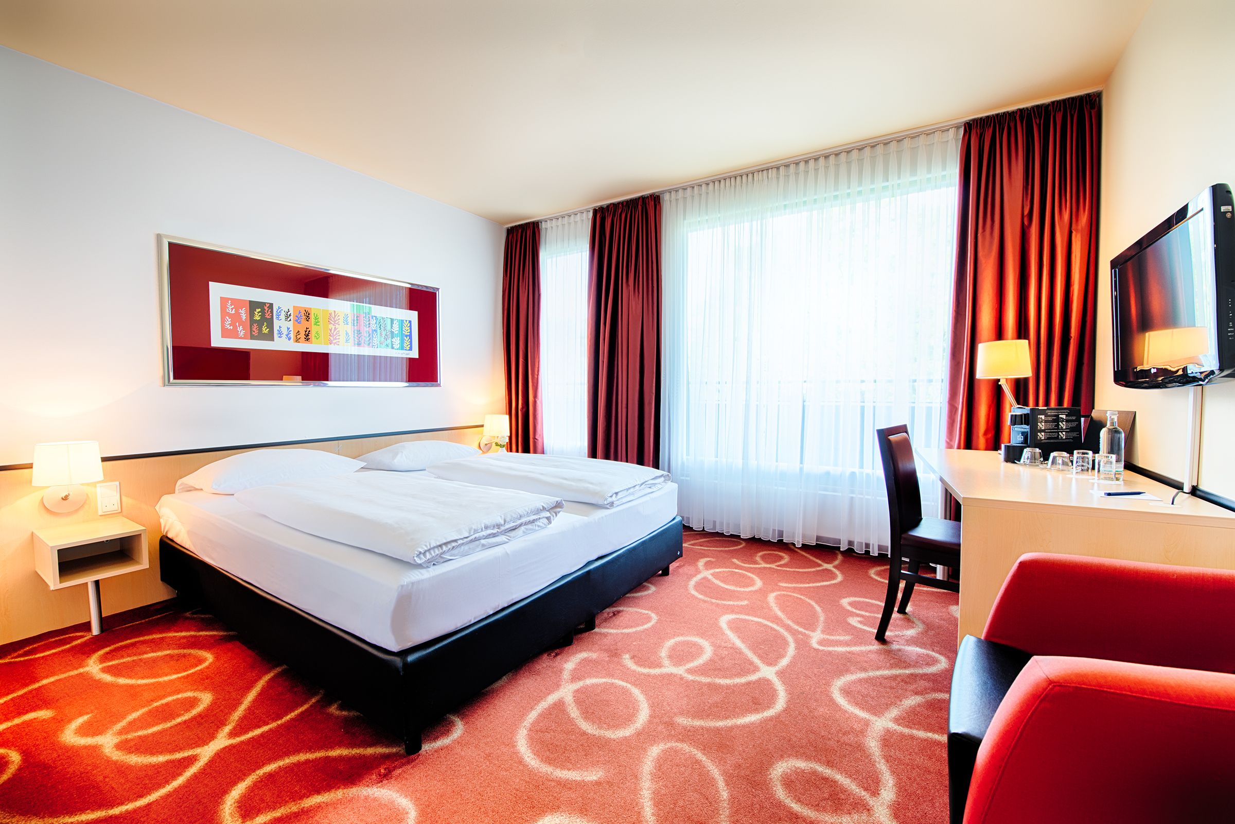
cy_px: 412
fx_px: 480
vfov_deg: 81.2
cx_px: 618
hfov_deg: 104.3
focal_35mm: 14
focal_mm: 14
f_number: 8
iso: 100
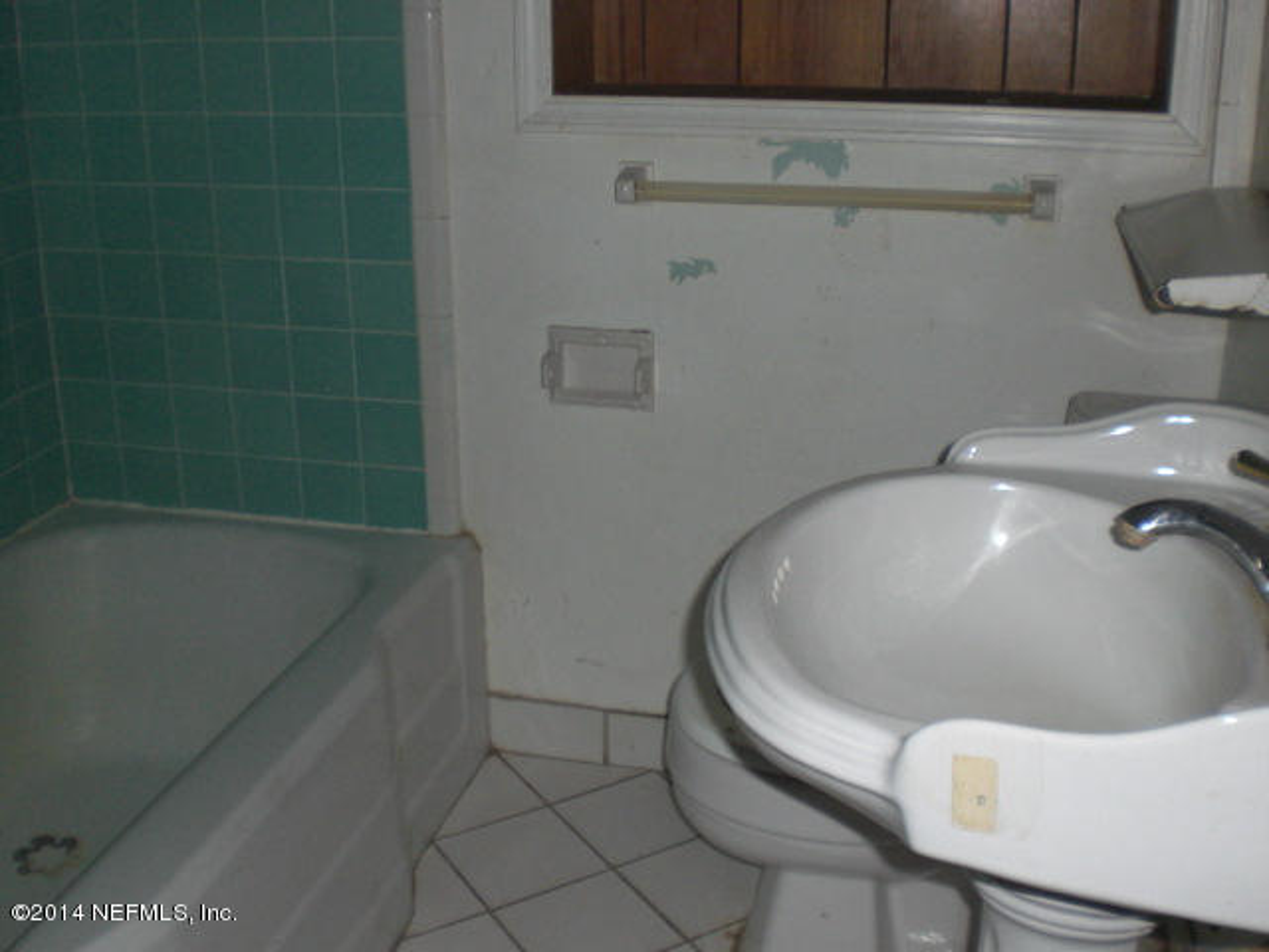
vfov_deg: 37.7
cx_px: 634
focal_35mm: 38
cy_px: 476
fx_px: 1393
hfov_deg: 49.0
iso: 200
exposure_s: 1/60
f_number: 3.1
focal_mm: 6.3
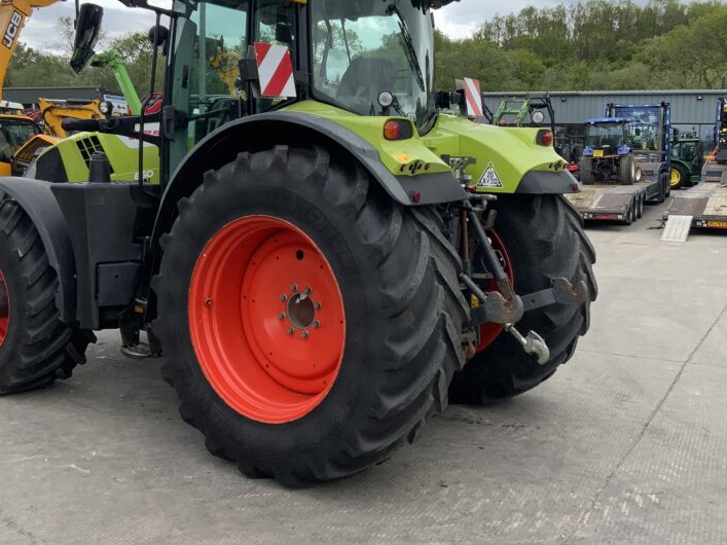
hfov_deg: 44.8
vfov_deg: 34.2
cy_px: 212
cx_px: 355
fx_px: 882
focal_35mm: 42
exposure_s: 1/962
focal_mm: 3
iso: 16
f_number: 1.8
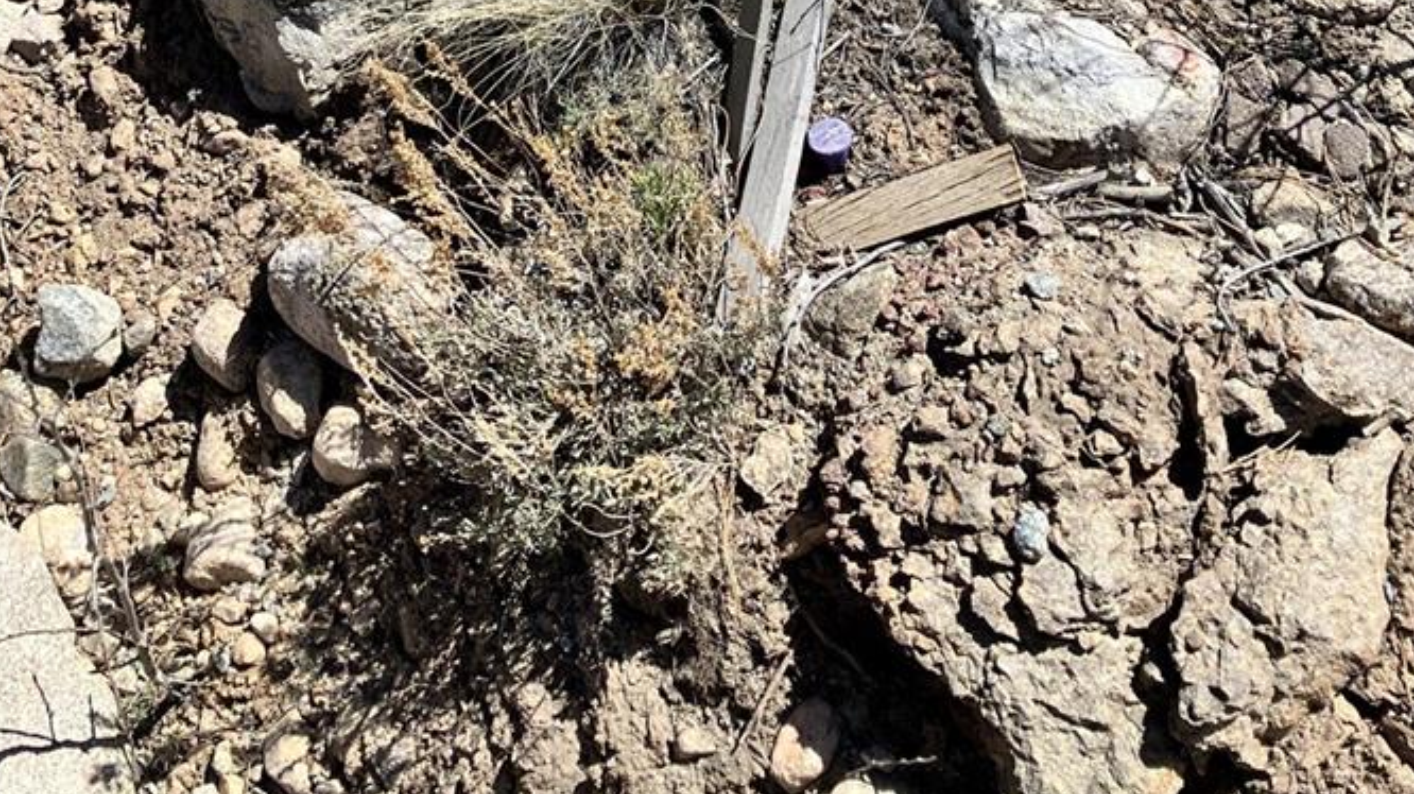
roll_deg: +3.7
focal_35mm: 55
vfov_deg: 19.9
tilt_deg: -28.6
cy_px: -263
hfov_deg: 37.7
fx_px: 2061
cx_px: 862
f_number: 1.8
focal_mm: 3.99
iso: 32
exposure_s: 1/2315
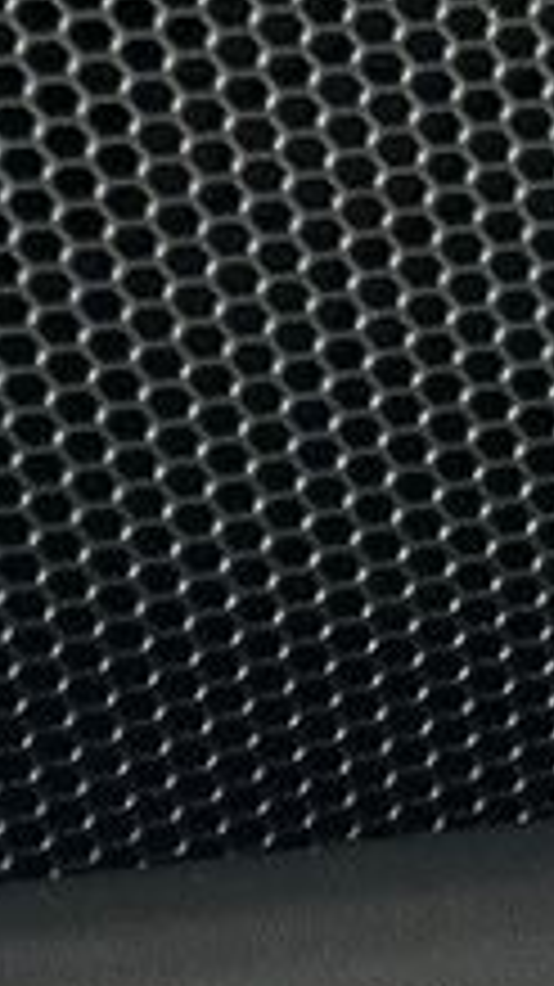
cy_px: 761
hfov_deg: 5.0
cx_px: 252
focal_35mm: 245
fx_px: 6406
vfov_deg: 8.8
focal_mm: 6.86
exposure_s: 1/33
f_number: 1.78
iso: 500
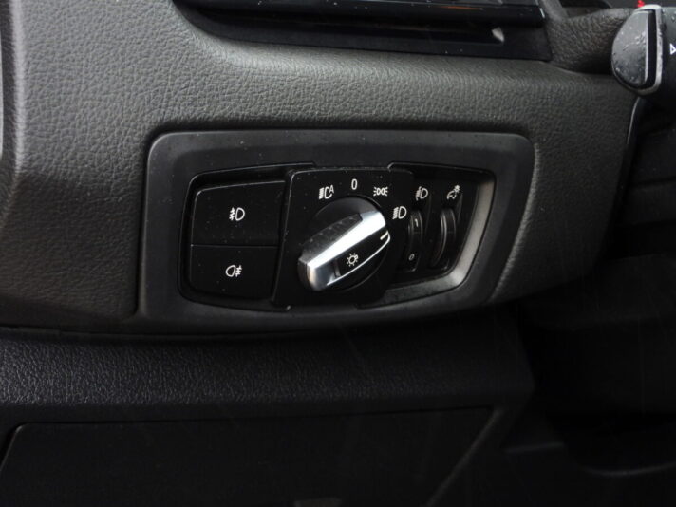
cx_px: 338
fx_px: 2246
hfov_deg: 17.1
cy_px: 254
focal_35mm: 115
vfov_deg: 12.9
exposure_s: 1/40
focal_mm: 20.7
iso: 400
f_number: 4
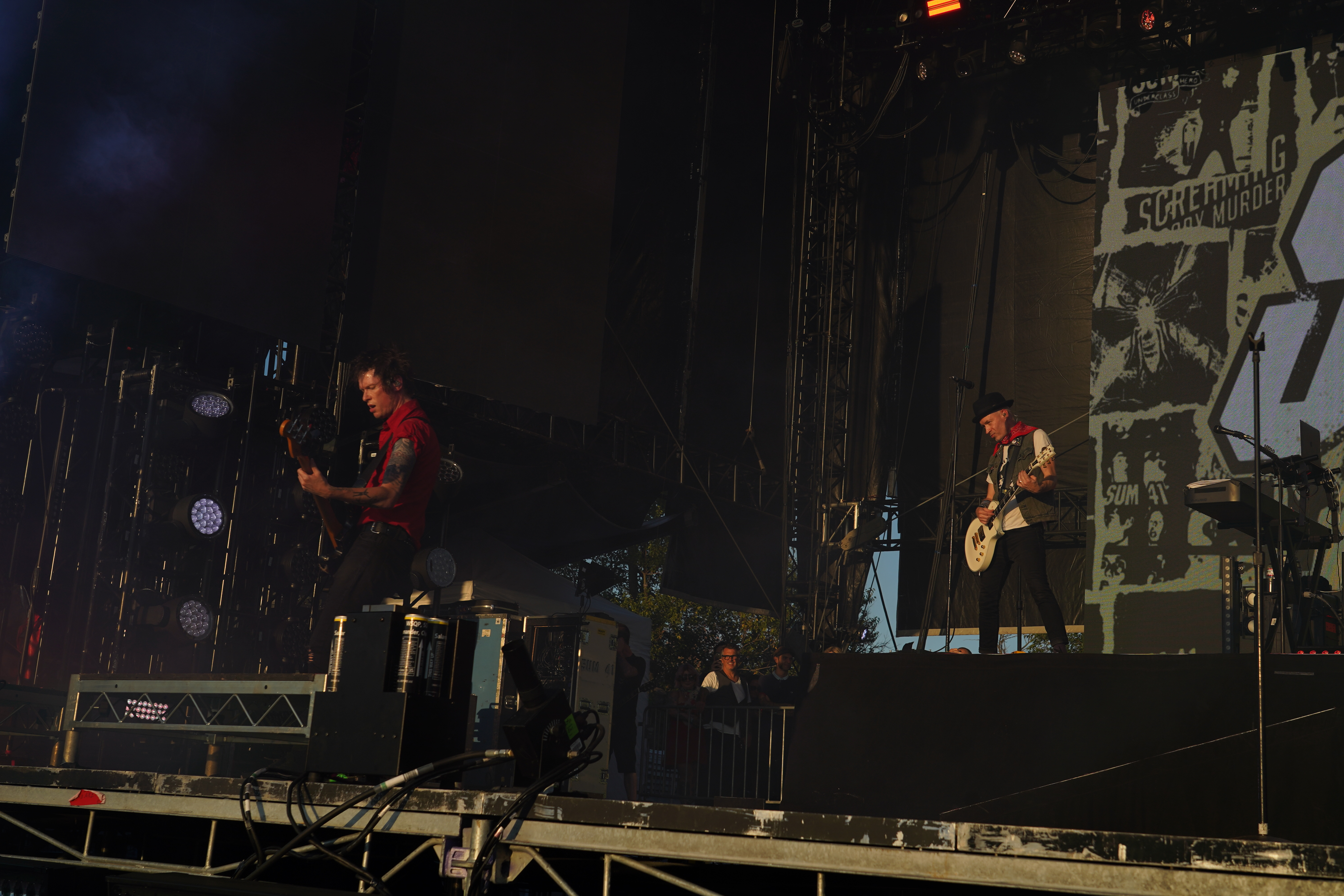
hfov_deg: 44.5
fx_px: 1643
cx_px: 672
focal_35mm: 44
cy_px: 448
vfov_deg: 30.5
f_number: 8
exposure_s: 1/400
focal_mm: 44
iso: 100
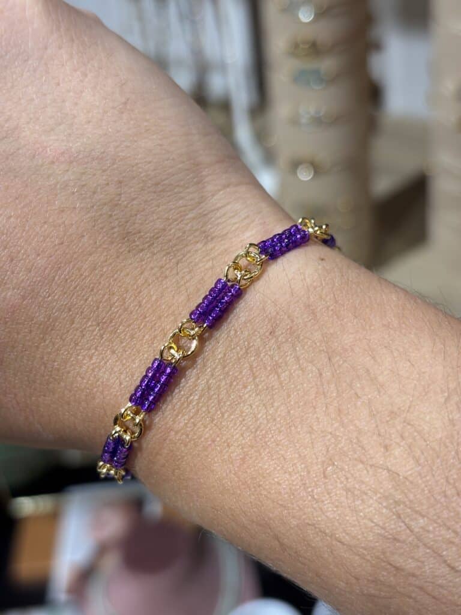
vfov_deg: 36.8
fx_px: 923
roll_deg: +9.4
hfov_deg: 28.0
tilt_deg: -39.6
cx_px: 230
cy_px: 308
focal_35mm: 52
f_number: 1.6
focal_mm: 5.96
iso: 32
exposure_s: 1/50
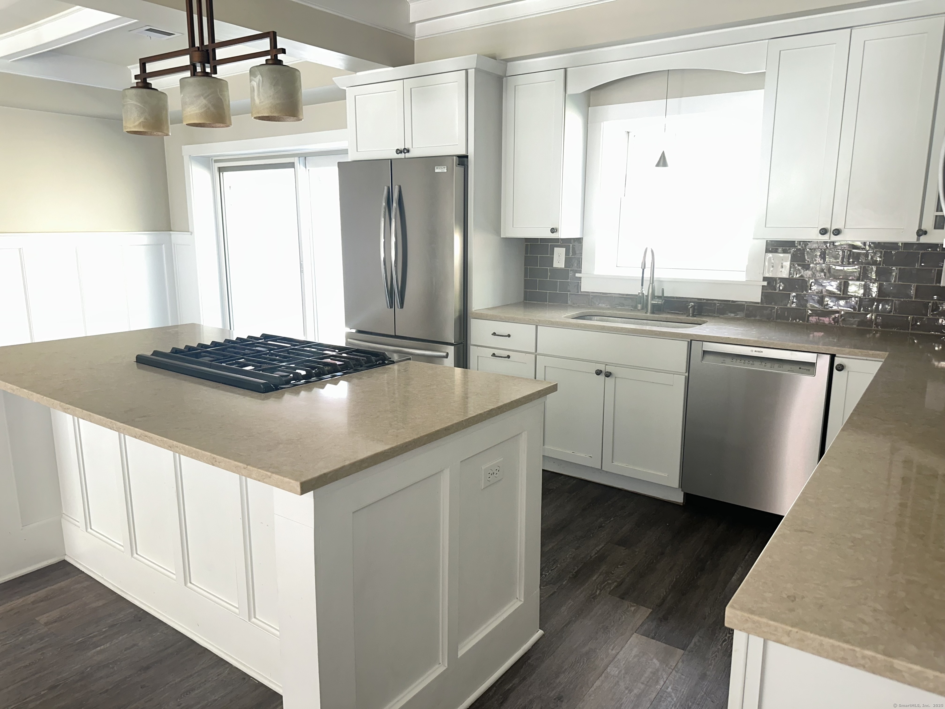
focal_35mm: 24
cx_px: 472
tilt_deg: -11.4
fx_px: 655
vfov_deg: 56.8
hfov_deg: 71.6
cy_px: 354
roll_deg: -0.6
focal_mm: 6.86
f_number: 1.78
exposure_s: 1/39
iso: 125
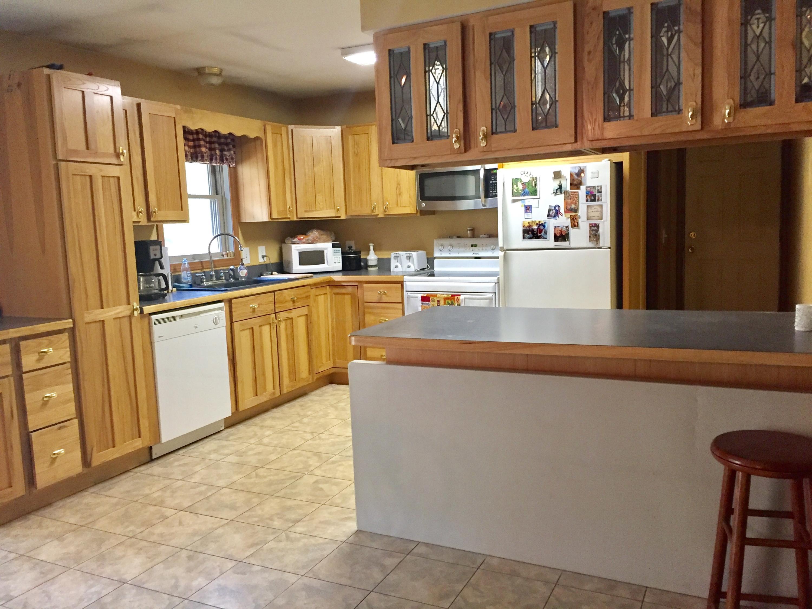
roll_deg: +1.8
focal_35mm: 29
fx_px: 680
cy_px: 304
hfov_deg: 61.7
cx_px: 406
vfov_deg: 48.2
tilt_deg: -7.1
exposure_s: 1/30
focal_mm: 4.15
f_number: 2.2
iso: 160
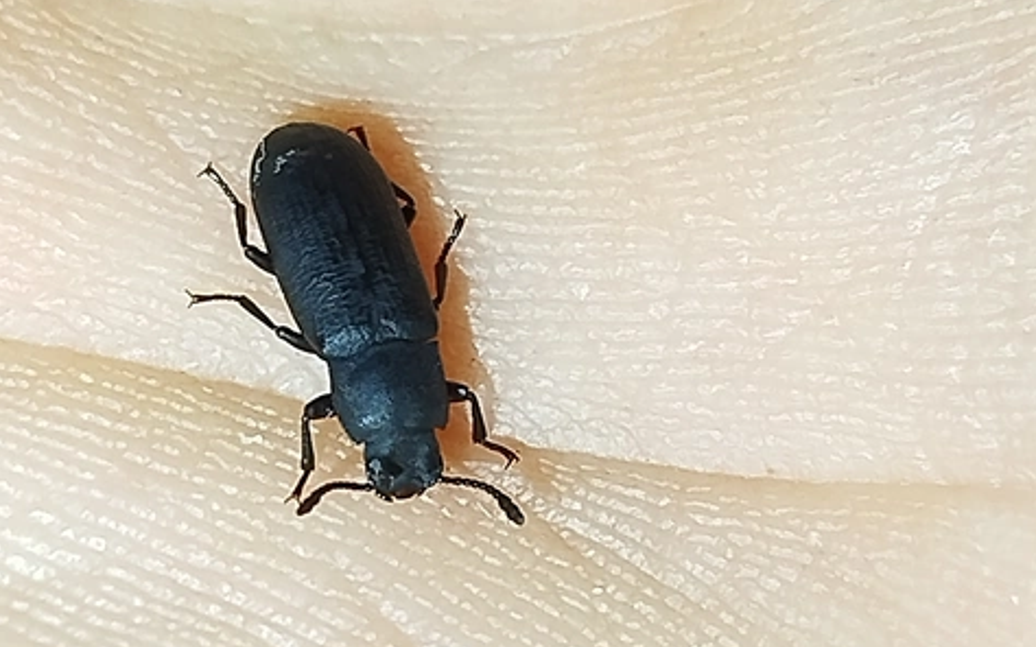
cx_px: 516
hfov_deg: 17.0
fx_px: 3472
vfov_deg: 10.6
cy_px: 238
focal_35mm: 123
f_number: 1.7
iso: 200
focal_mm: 5.31
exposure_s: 1/50
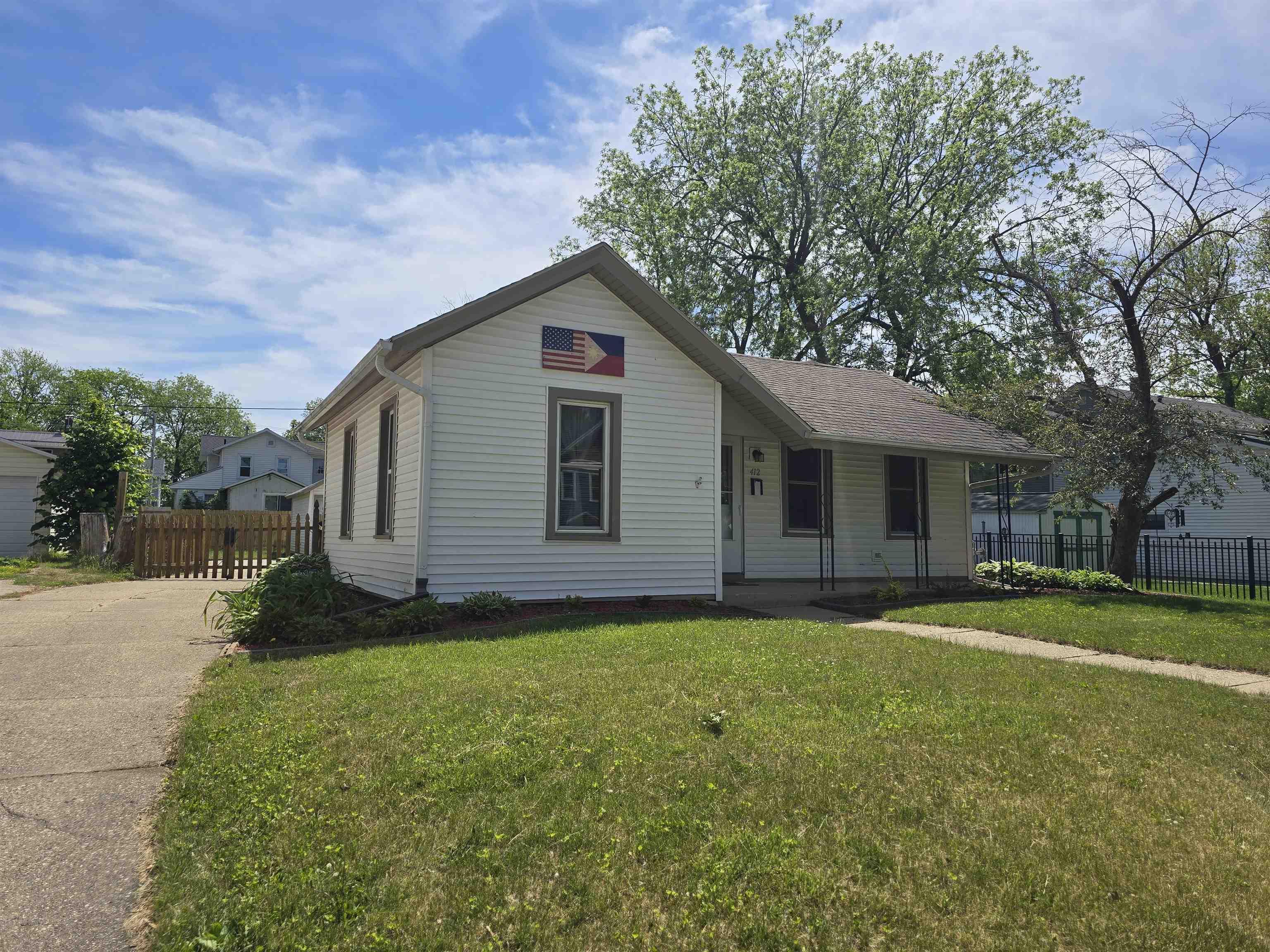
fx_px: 844
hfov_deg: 73.9
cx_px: 635
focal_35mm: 23
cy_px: 476
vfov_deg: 58.9
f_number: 1.7
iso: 12
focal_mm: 6.3
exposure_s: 1/1038
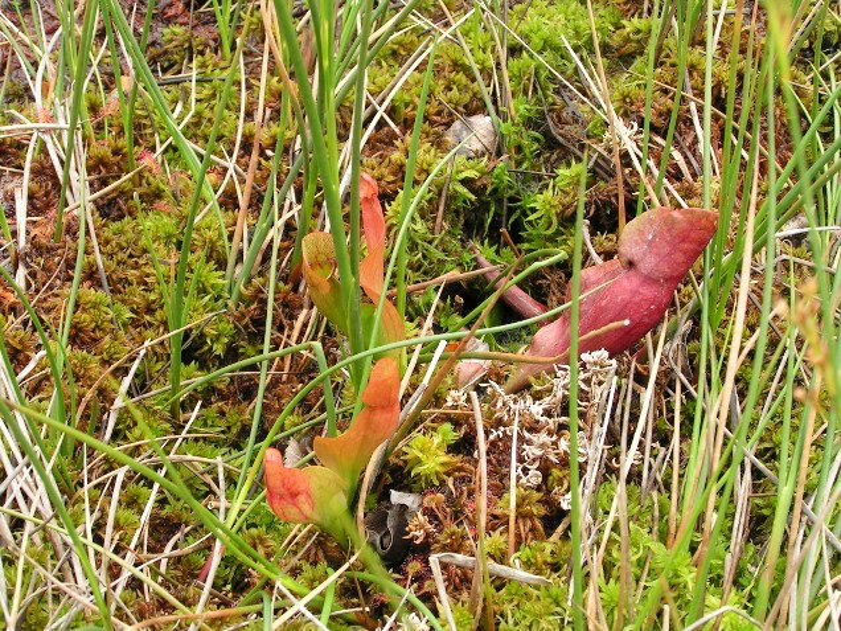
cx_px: 420
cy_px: 316
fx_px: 1628
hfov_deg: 29.0
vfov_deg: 21.9
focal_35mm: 67
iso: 50
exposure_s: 1/100
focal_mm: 11.1
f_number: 4
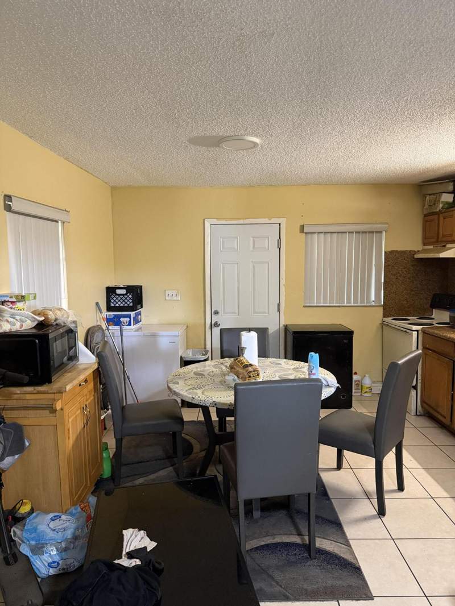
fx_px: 420
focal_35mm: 24
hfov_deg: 56.8
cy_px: 303
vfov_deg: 71.6
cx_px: 228
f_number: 1.78
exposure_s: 1/60
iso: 800
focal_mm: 6.76
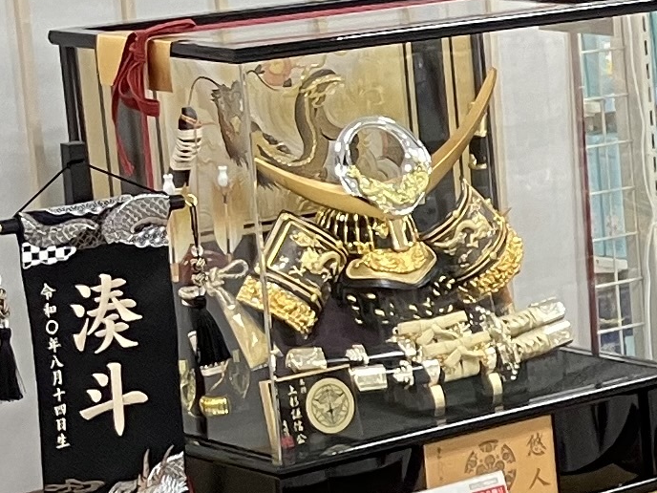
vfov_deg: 9.0
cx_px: 1221
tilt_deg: -13.9
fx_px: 3113
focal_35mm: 164
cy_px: 422
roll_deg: +1.2
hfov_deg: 11.1
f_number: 1.8
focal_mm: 3.99
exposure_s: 1/60
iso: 64
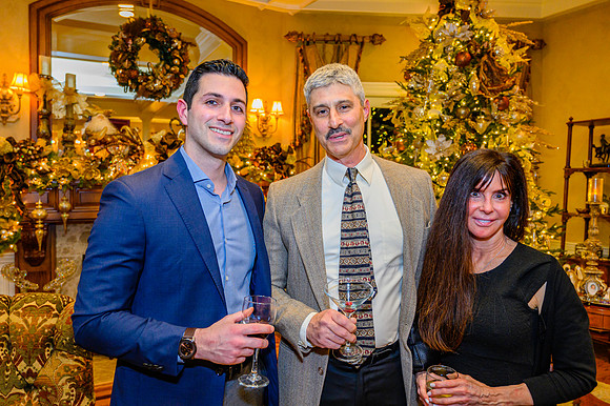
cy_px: 203
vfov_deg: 47.9
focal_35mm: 27
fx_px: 457
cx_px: 305
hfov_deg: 67.4
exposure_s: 1/60
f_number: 4
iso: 3200
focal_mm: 27
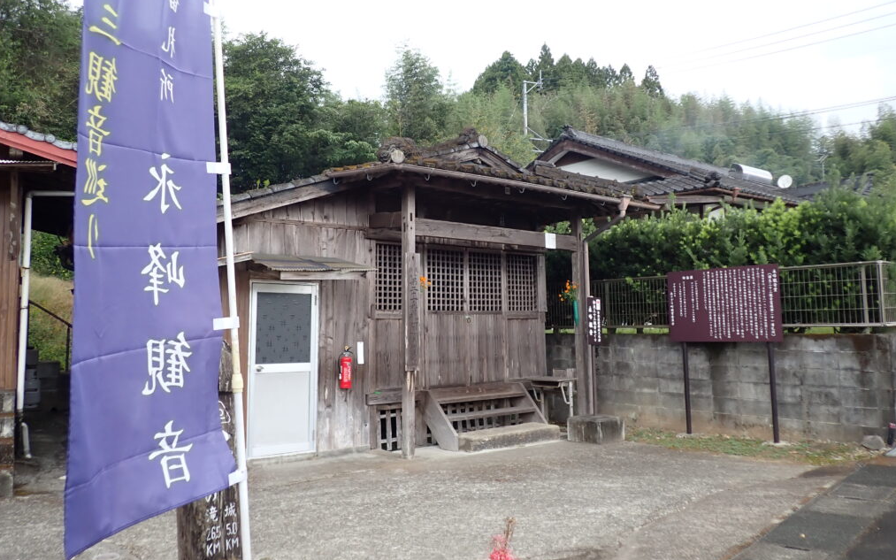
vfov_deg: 41.8
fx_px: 733
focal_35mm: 30
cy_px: 257
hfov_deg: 62.9
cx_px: 445
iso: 100
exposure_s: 1/200
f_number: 2.2
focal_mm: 5.05
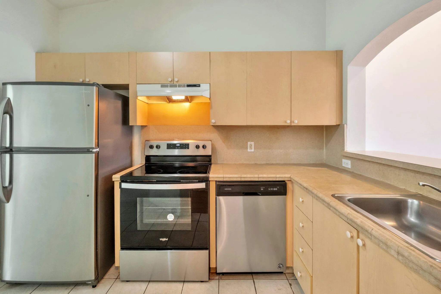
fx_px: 184
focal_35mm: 15
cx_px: 220
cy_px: 147
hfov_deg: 100.4
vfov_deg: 77.3
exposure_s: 1/8
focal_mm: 10
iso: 800
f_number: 8
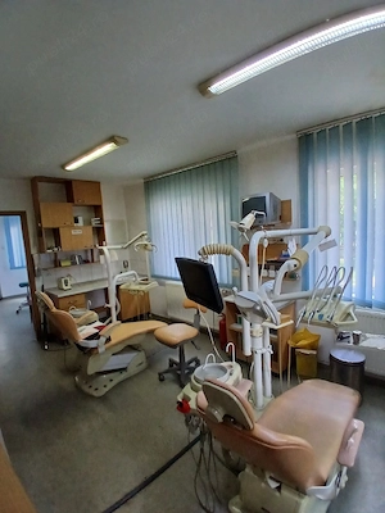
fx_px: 252
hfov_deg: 74.7
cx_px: 192
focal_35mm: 17
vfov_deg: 91.0
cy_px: 256
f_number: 2.2
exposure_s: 1/33.3
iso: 200
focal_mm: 1.4
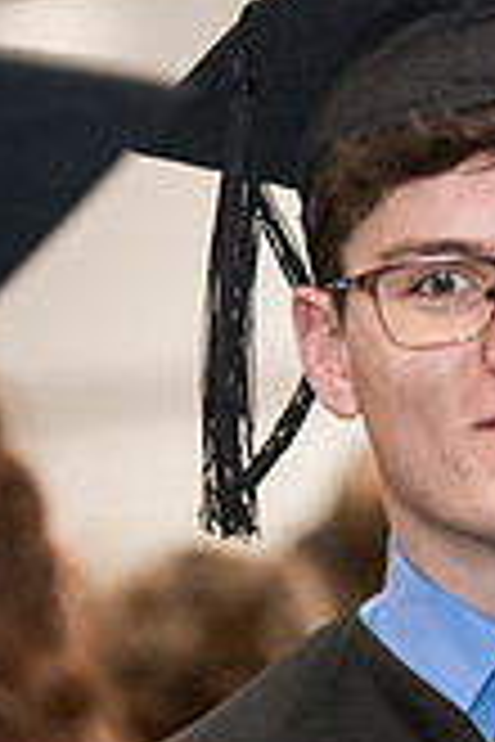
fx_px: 8847
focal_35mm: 429
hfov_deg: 3.2
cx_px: 706
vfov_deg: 4.8
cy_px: 456
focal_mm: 122
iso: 2000
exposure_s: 1/200
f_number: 3.2
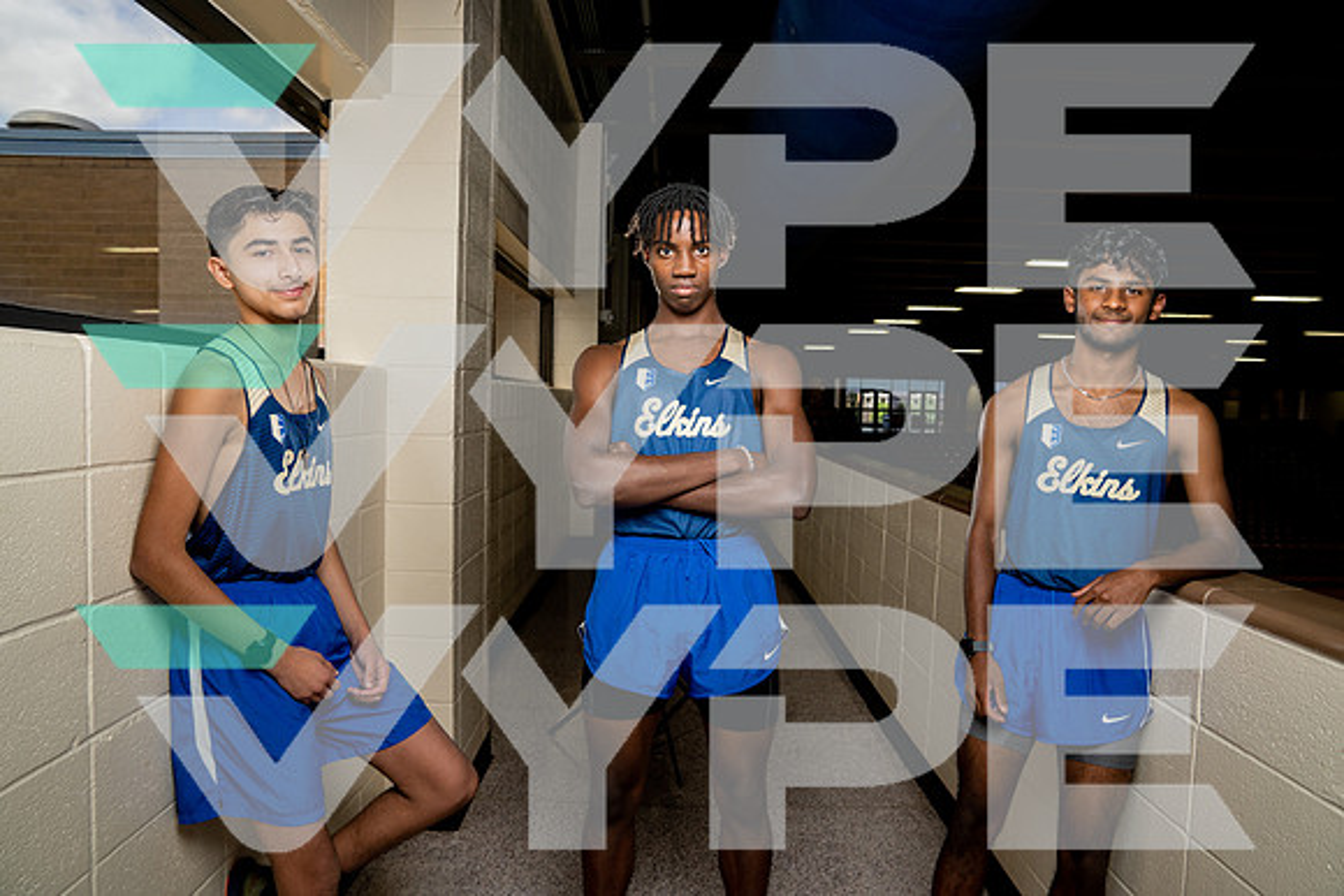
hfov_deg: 73.7
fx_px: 896
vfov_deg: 53.2
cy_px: 448
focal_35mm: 24
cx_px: 672
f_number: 5.6
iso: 320
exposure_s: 1/250
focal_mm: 24
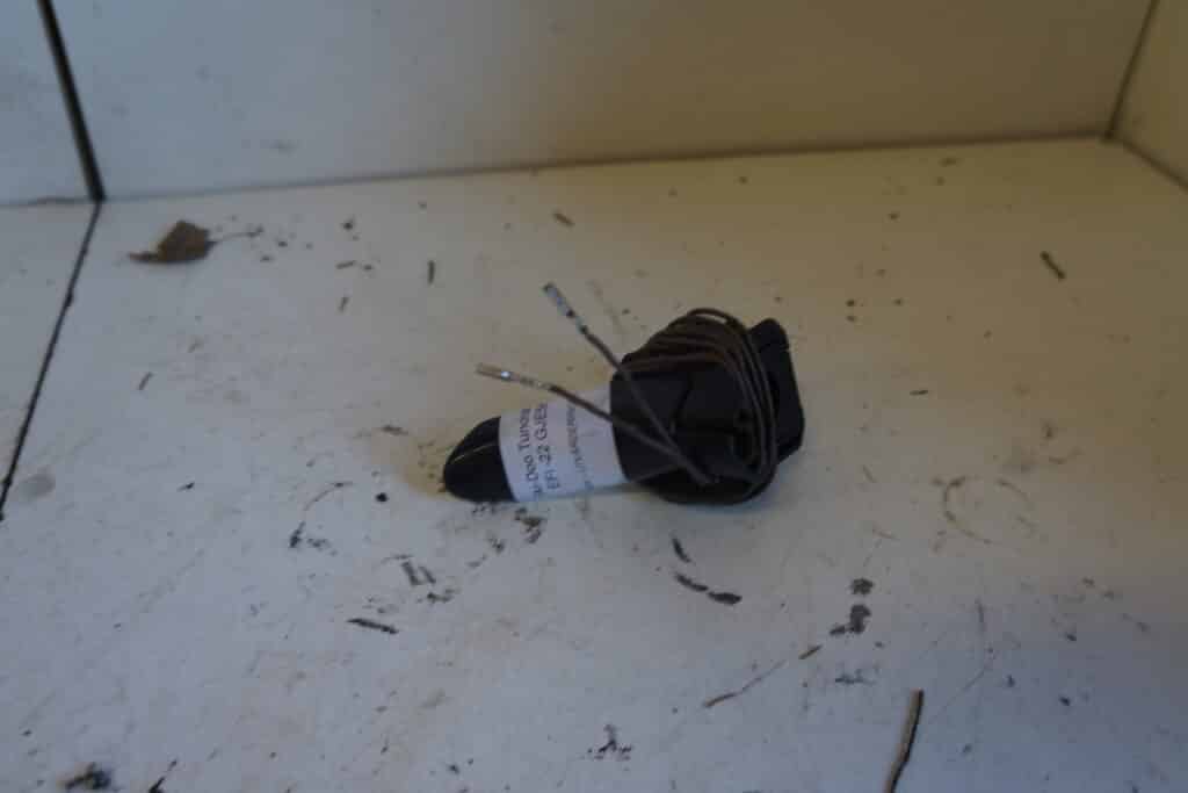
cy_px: 396
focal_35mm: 30
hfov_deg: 61.9
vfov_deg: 43.6
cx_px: 594
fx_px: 990
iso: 250
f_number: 4
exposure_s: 1/60
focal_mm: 20
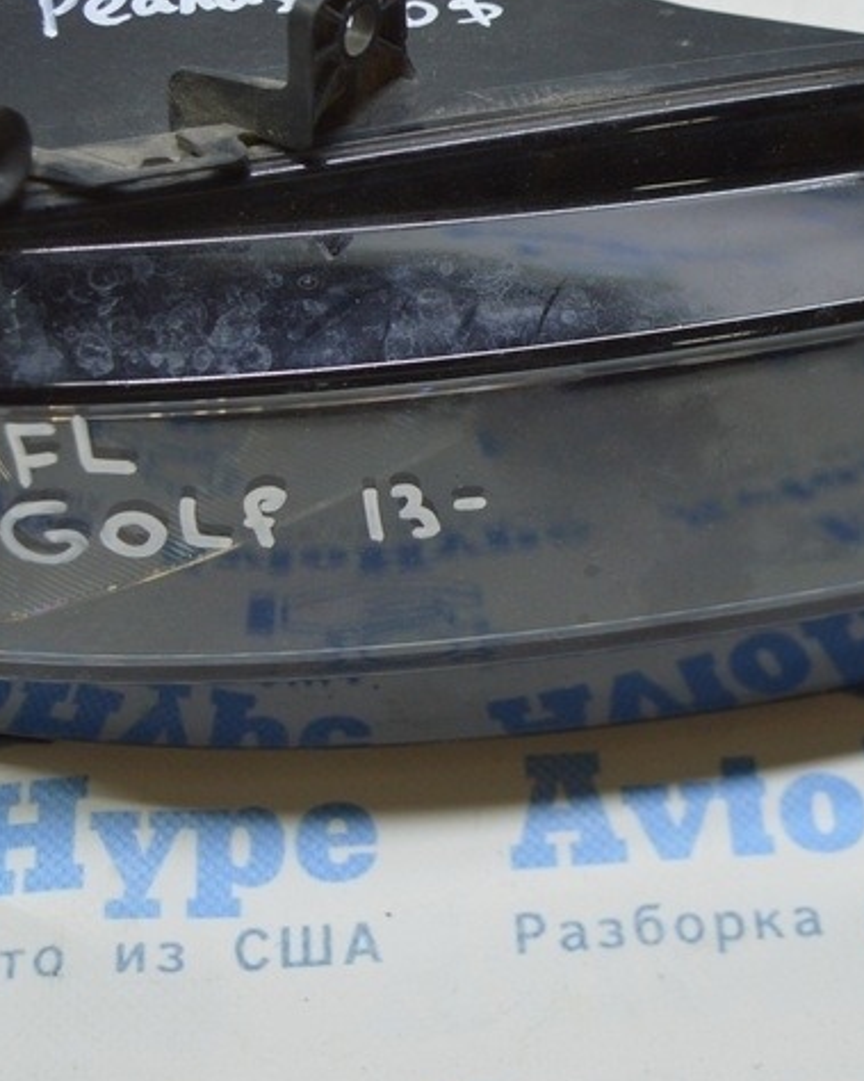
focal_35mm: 76
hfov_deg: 20.1
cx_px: 492
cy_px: 387
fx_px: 2430
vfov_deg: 25.0
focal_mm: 25
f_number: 4
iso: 400
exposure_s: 1/60
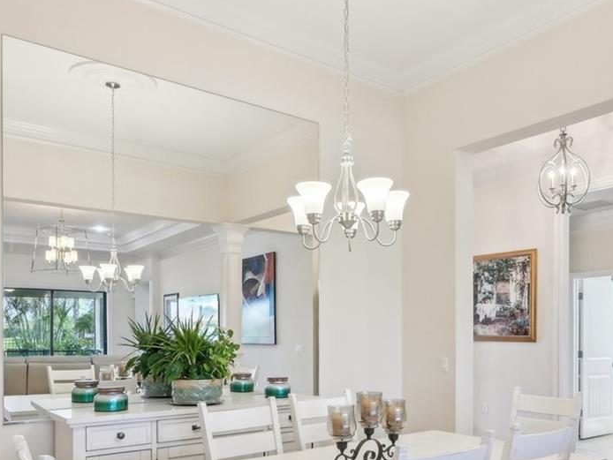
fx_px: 549
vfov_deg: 44.4
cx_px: 333
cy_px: 325
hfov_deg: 58.2
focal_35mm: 31
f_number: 8
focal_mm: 14
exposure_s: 1/15
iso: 400
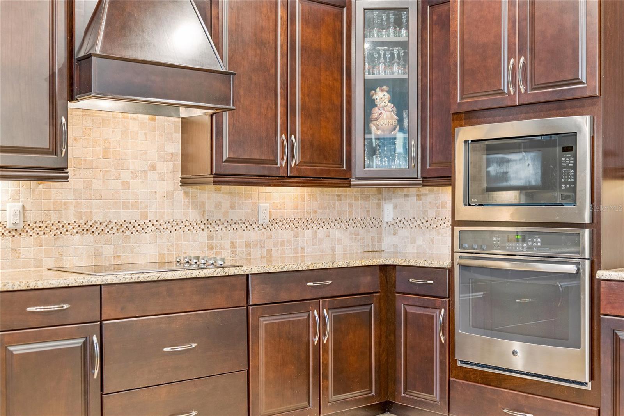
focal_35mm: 45
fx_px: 780
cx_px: 312
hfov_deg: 43.6
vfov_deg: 29.9
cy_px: 208
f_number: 2.8
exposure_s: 1/30
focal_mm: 45
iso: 800
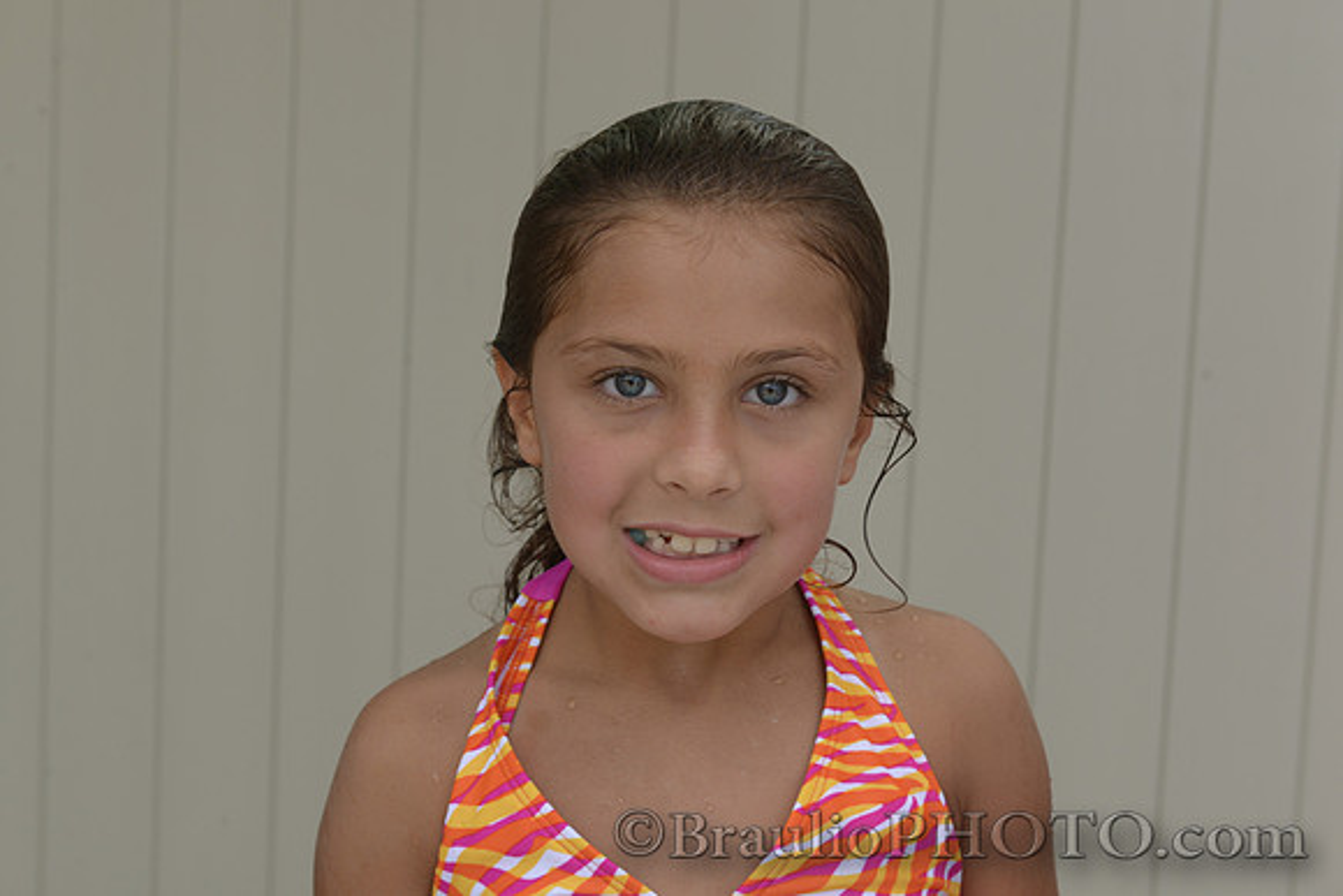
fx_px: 2239
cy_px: 448
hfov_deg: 33.4
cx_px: 672
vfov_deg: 22.6
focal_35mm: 60
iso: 360
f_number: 9
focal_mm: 60
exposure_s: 1/160
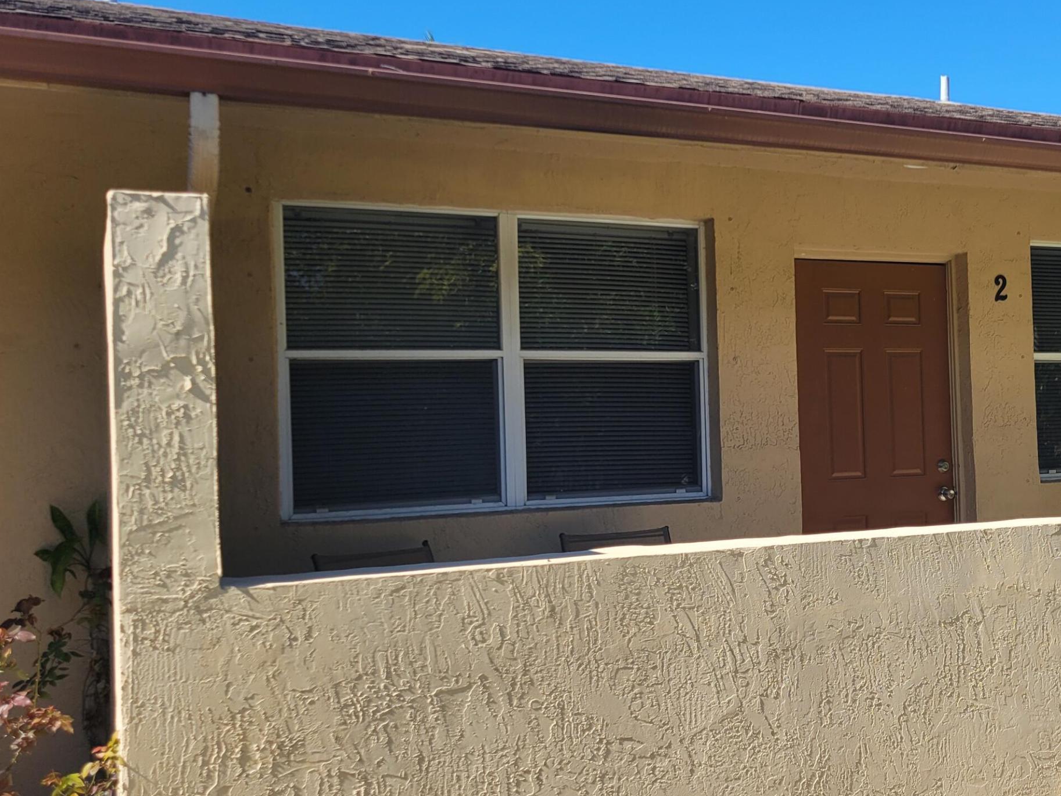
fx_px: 1257
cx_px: 762
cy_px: 431
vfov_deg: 35.1
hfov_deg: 44.6
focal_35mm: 41
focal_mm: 5.4
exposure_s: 1/1659
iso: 40
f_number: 1.8
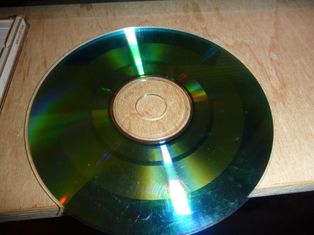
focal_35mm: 28
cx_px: 157
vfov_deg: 49.7
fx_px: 254
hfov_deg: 63.4
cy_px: 118
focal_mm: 5
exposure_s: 1/30
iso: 200
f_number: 3.3
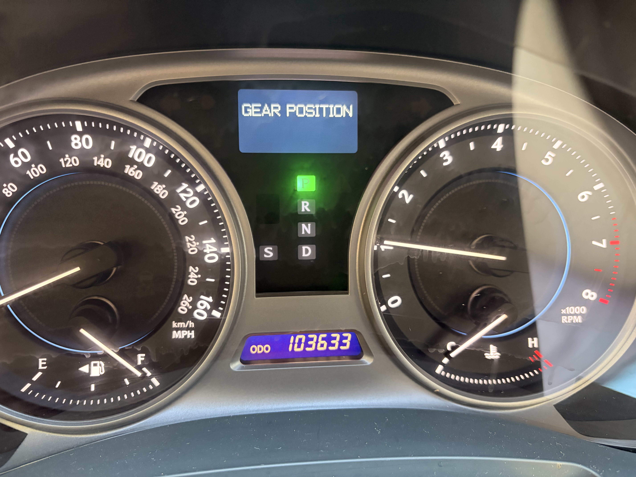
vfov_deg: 53.1
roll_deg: -3.1
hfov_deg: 67.3
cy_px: 238
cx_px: 318
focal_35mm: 26
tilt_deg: -24.6
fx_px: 478
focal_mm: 5.96
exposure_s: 1/33
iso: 500
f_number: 1.6
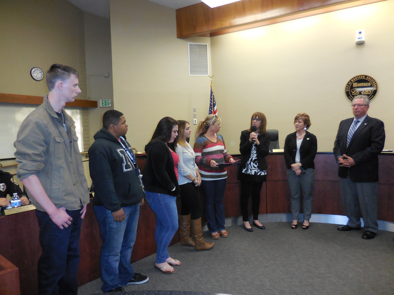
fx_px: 285
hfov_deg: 69.4
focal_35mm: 25
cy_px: 148
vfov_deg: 54.9
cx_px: 197
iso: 450
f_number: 3.3
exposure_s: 1/25
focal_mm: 4.5
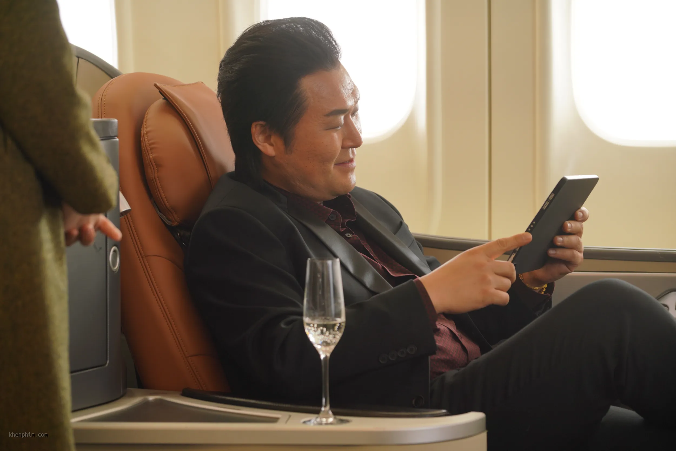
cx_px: 338
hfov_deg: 16.3
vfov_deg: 10.9
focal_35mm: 126
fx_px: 2366
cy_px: 226
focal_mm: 126
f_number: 4.5
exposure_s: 1/100
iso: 500
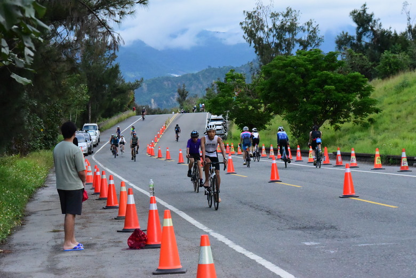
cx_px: 208
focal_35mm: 122
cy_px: 139
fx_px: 1411
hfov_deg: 16.8
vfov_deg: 11.3
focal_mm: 122
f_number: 14
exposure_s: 1/3200
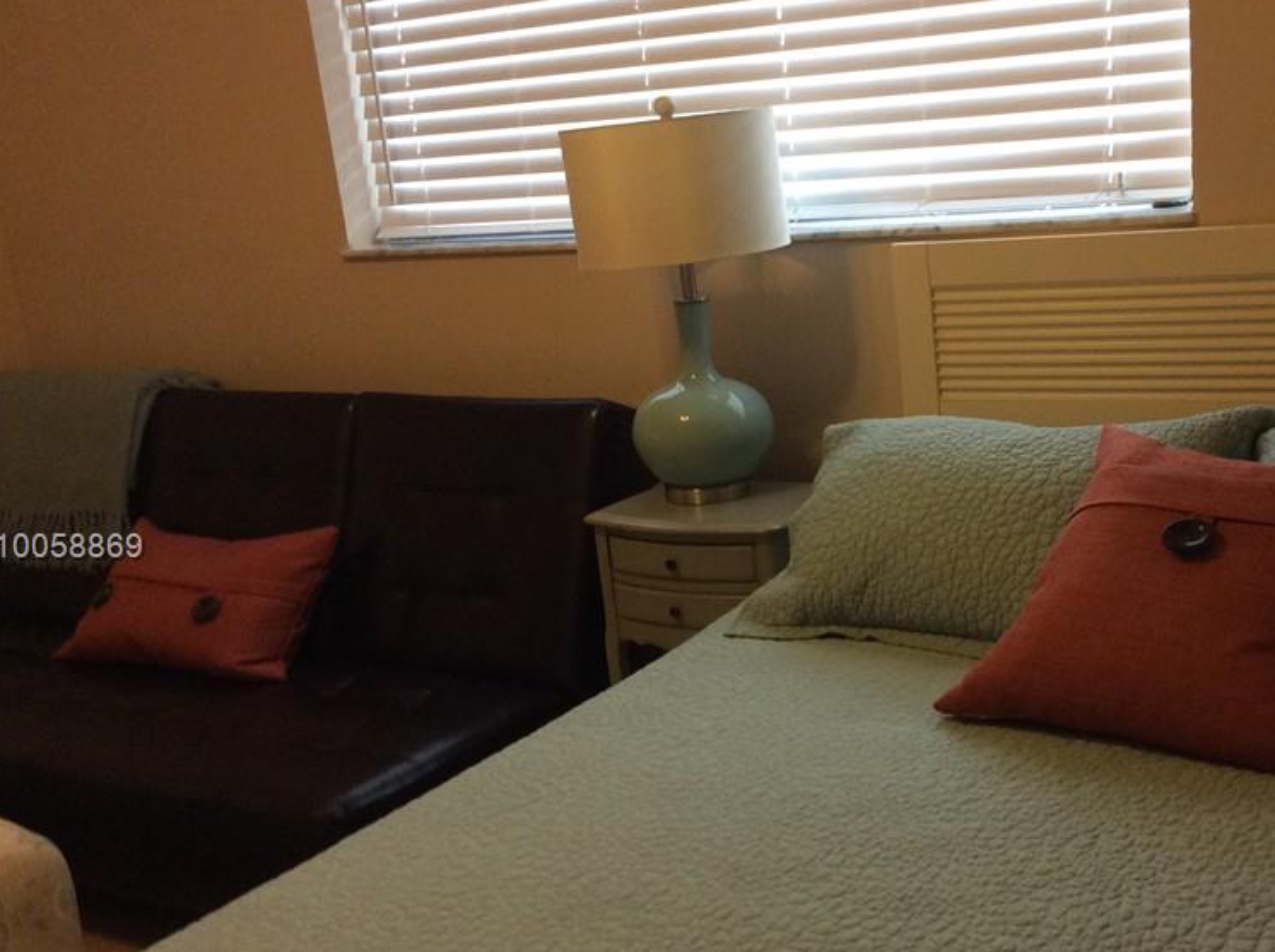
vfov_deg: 32.7
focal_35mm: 44
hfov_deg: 42.5
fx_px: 1618
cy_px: 549
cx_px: 843
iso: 125
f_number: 2.4
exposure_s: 1/24
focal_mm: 3.3
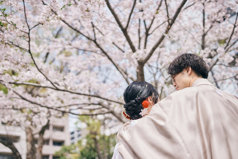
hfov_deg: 54.4
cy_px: 80
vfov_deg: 37.9
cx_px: 119
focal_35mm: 35
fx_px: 232
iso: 80
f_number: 1.6
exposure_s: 1/3200
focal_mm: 35
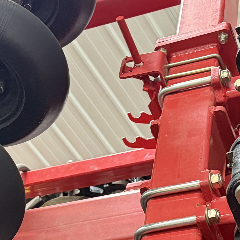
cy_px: 153
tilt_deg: +41.5
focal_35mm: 111
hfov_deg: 15.7
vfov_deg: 15.7
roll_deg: -8.9
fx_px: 871
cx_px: 92
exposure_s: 1/60
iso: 640
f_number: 1.78
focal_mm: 6.76
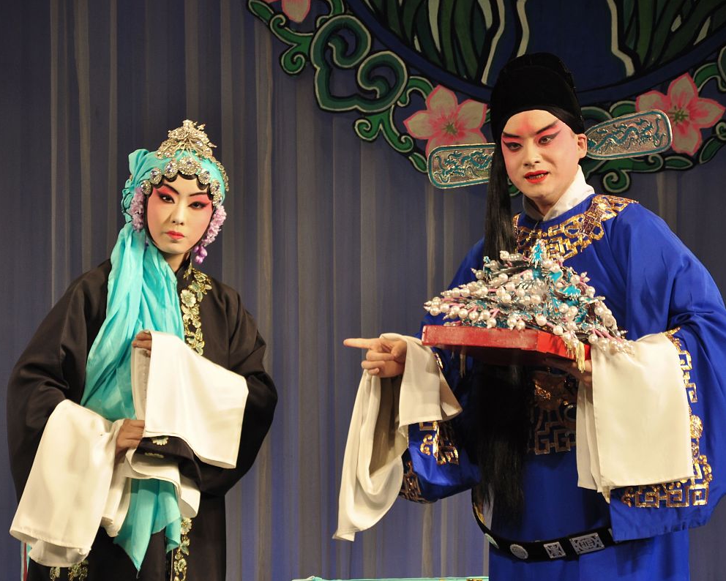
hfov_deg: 10.8
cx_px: 365
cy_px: 290
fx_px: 3838
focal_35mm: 179
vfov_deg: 8.7
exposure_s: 1/125
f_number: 5.6
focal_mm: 105
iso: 320
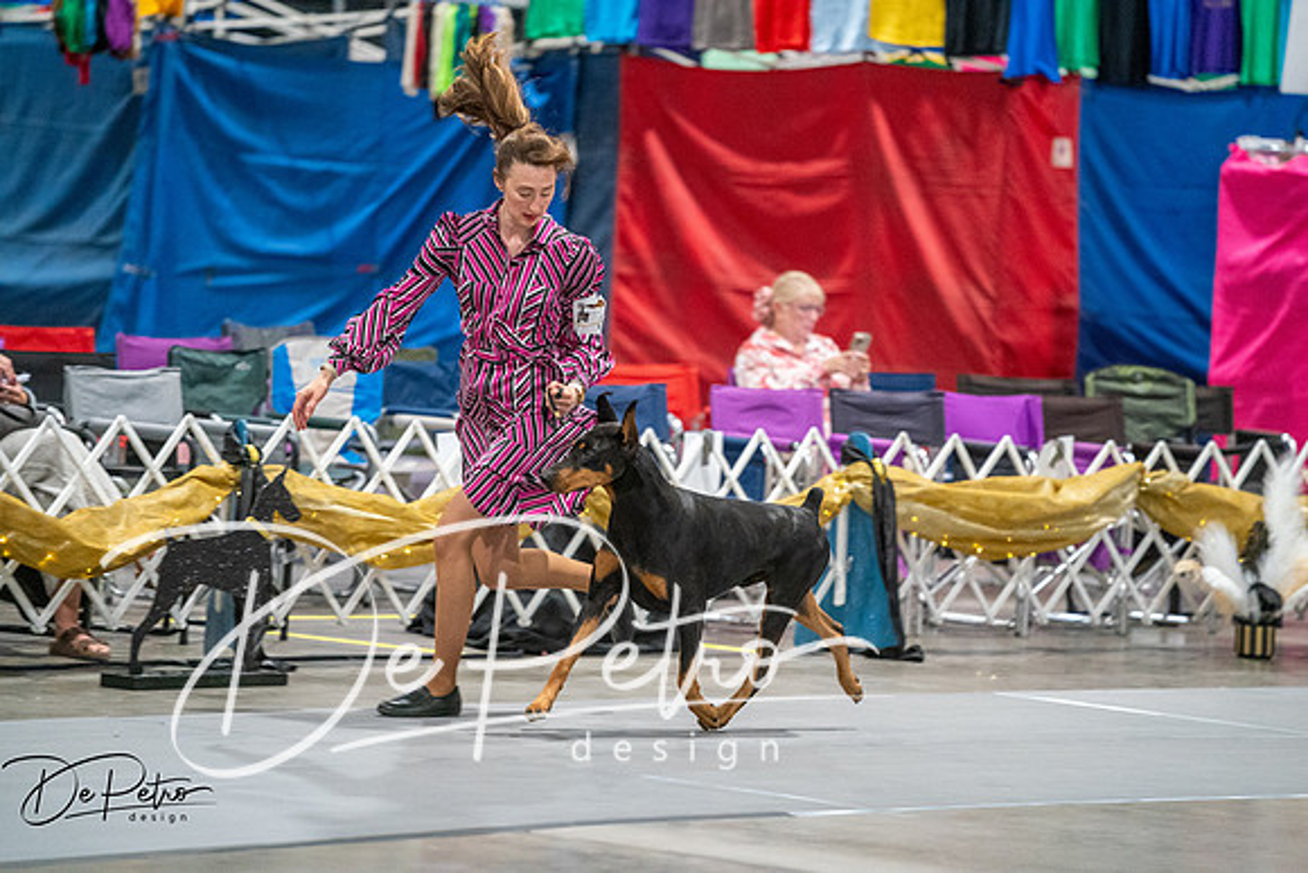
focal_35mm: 200
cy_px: 436
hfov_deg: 10.3
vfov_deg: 6.9
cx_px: 654
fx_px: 7268
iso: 6400
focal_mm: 200
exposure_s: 1/250
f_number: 2.8
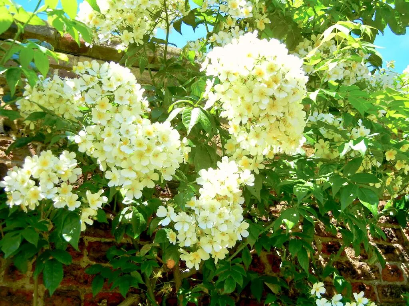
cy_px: 153
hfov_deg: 42.1
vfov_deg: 32.2
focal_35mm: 45
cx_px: 204
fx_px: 532
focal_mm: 8.1
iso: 160
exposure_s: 1/82
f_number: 7.6
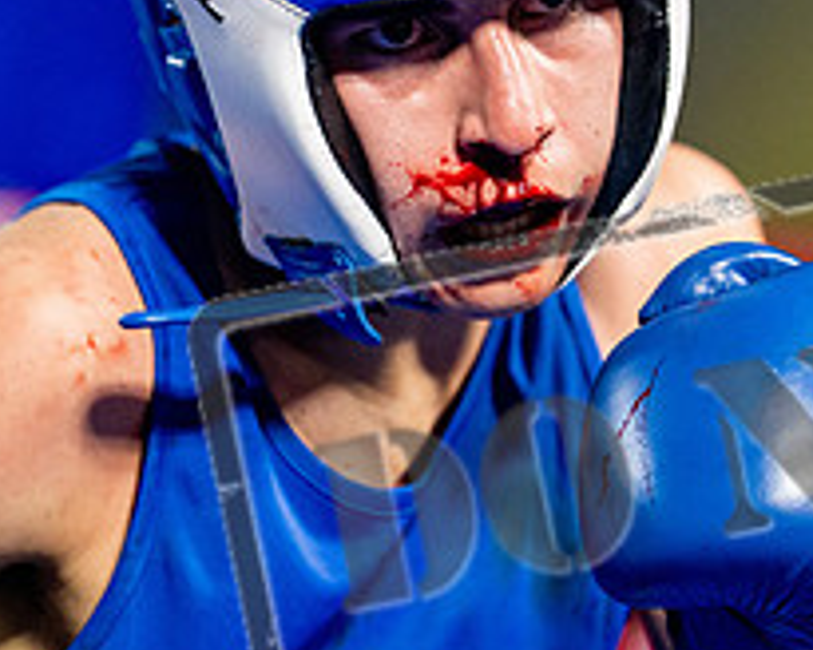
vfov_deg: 4.3
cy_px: 367
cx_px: 198
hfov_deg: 5.3
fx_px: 8734
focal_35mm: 363
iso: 4000
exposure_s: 1/1000
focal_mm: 137
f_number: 2
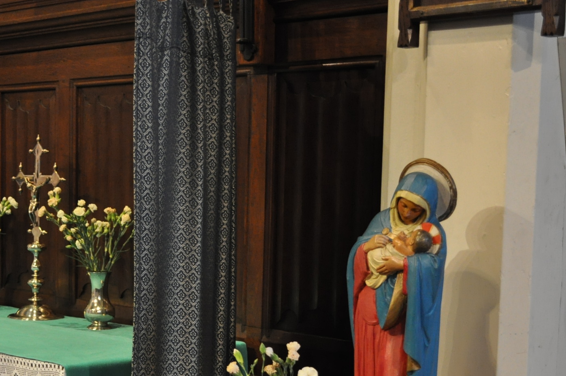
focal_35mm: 69
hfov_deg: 28.8
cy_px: 281
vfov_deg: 19.6
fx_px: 1084
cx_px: 135
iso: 1600
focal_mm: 30
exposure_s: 1/25
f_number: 4.5
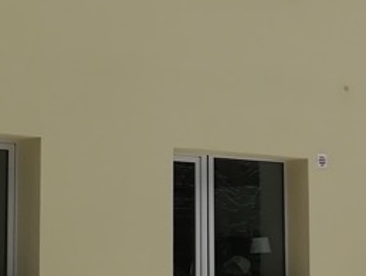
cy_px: 91
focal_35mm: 141
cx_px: 250
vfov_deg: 10.5
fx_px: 1492
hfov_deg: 14.0
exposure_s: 1/158
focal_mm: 3.83
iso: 50
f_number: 2.2
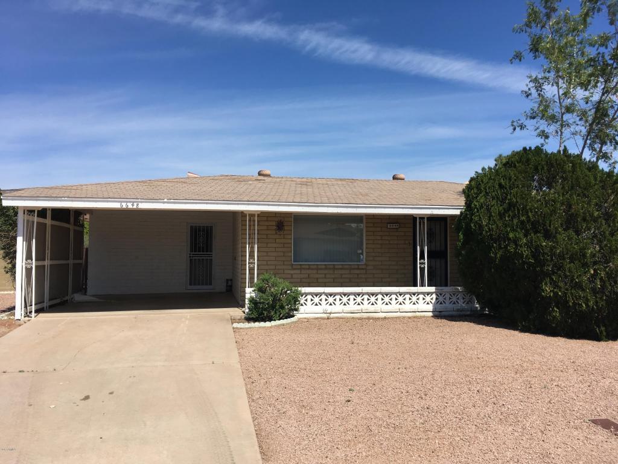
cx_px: 309
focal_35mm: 29
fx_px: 518
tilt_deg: +1.2
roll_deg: +0.0
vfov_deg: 48.2
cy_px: 232
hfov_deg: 61.7
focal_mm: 4.15
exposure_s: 1/1832
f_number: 2.2
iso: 25
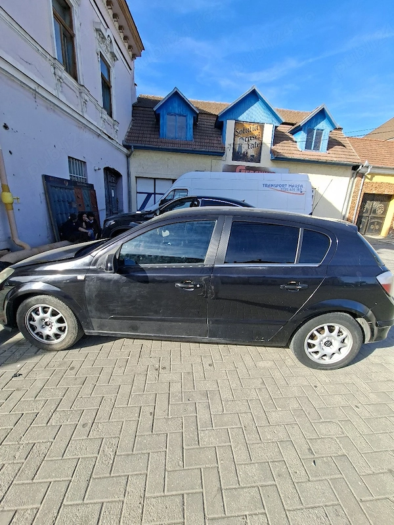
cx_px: 197
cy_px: 262
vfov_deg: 106.2
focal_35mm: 13
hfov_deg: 89.9
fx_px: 197
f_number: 2.2
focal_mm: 1.74
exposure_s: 1/455
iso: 40
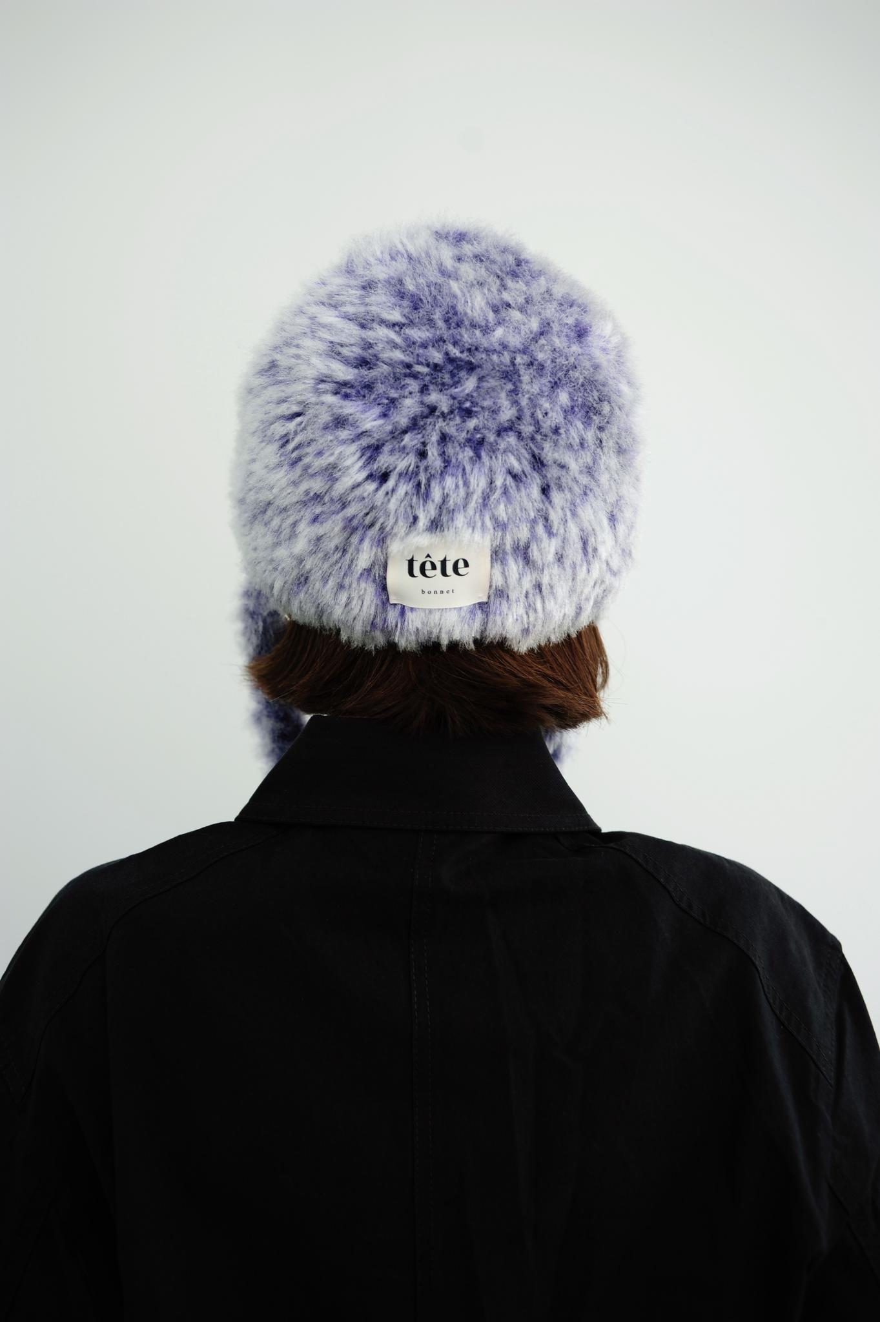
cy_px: 661
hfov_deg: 37.8
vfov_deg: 54.5
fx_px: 1285
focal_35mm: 35
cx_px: 440
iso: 100
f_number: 4
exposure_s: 1/60
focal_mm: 35
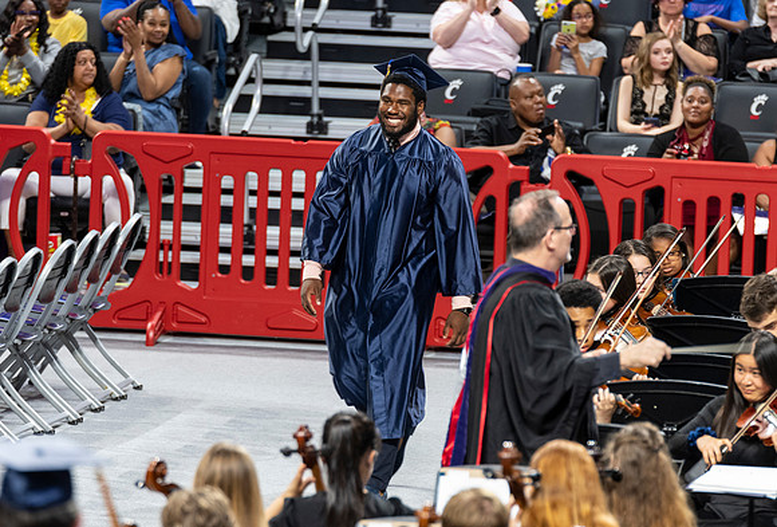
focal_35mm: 293
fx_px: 6365
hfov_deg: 7.0
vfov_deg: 4.7
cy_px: 253
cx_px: 401
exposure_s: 1/100
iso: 1000
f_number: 3.5
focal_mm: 200
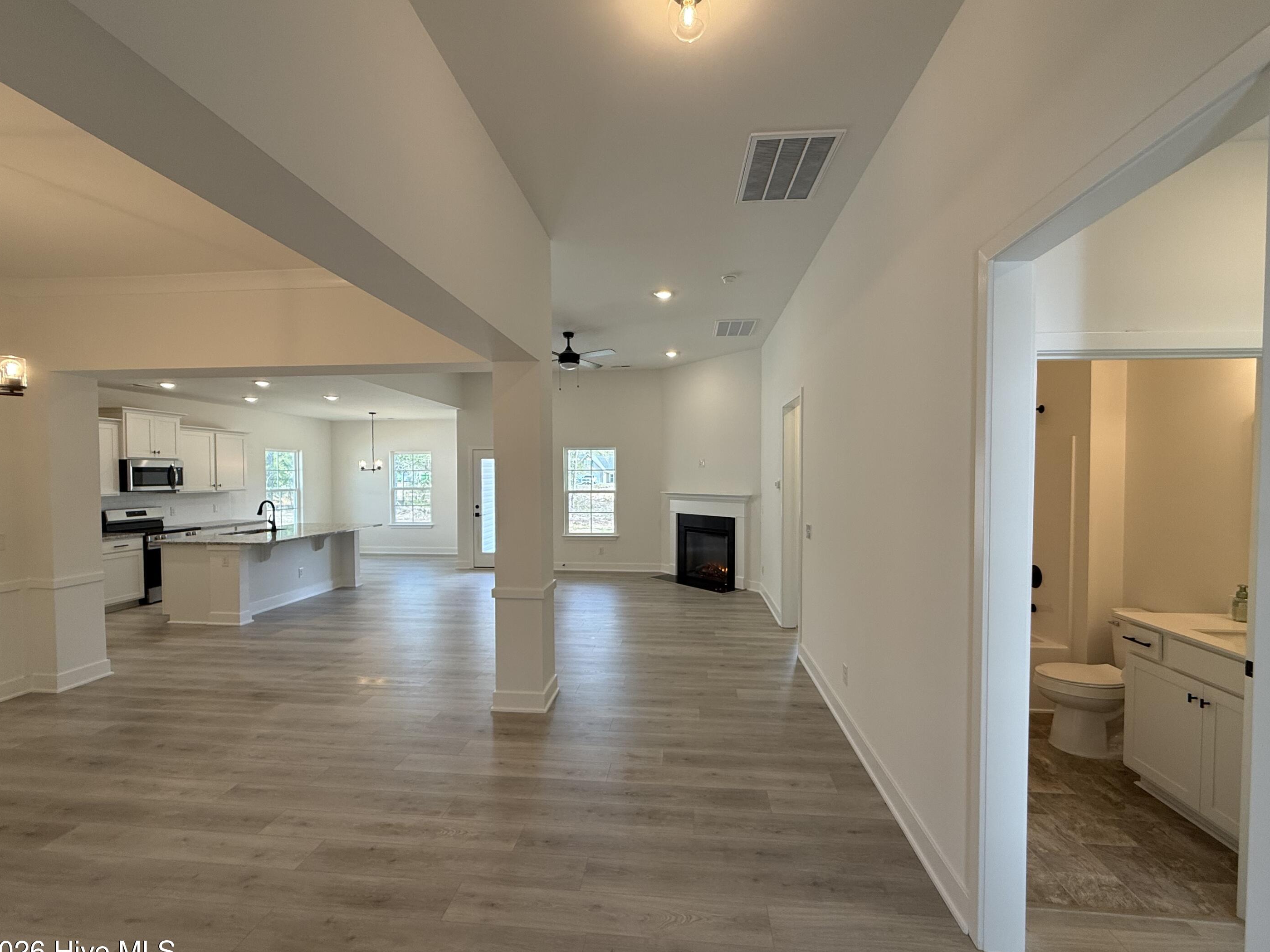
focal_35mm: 15
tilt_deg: -1.8
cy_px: 488
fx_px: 550
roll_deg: -0.1
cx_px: 639
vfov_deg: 81.7
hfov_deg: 98.2
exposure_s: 1/120
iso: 100
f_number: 2.2
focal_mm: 2.22
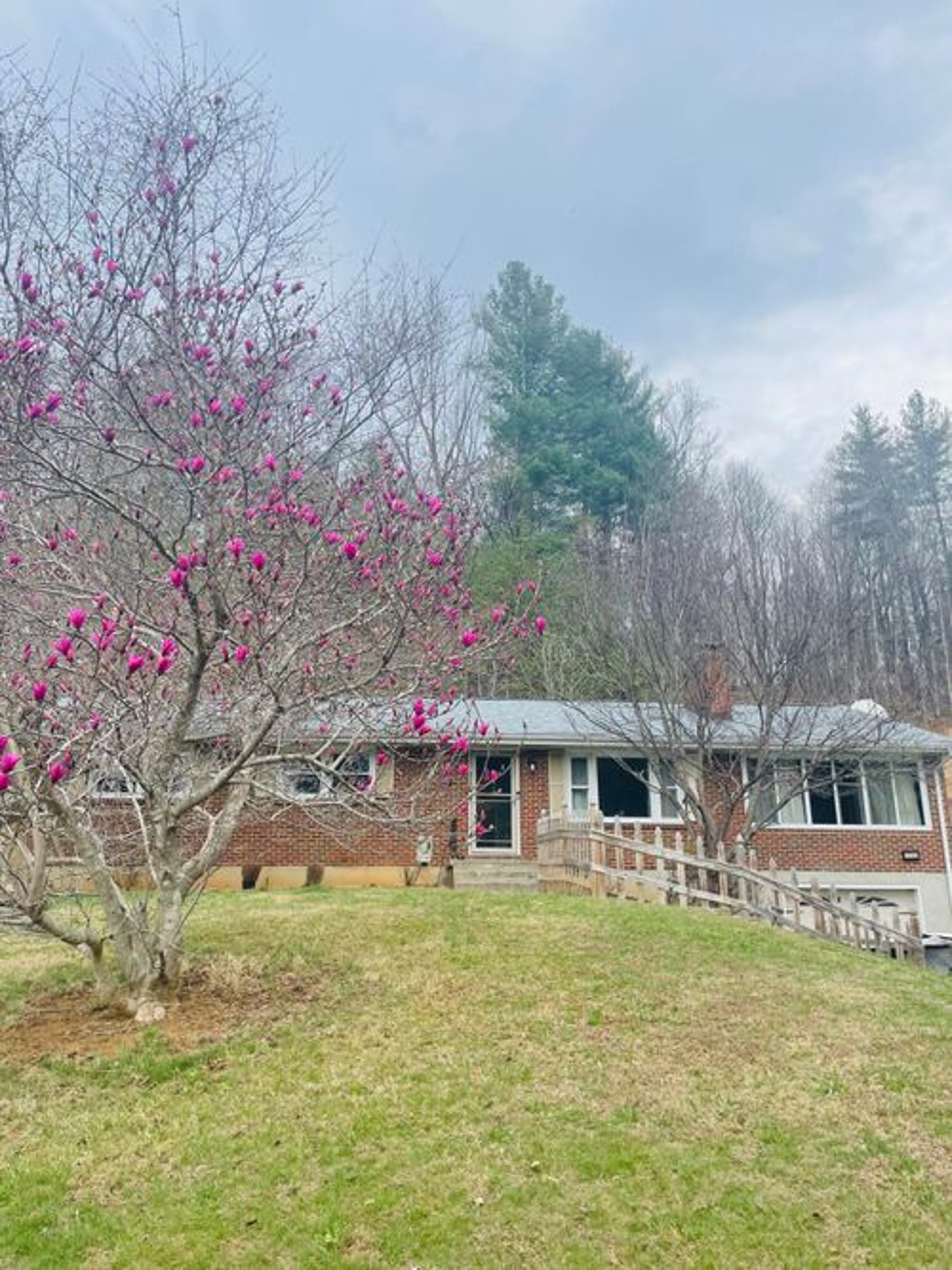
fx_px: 954
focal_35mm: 26
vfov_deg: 67.3
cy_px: 635
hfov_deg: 53.0
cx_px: 476
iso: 32
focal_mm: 4.2
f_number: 1.6
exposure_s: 1/1473
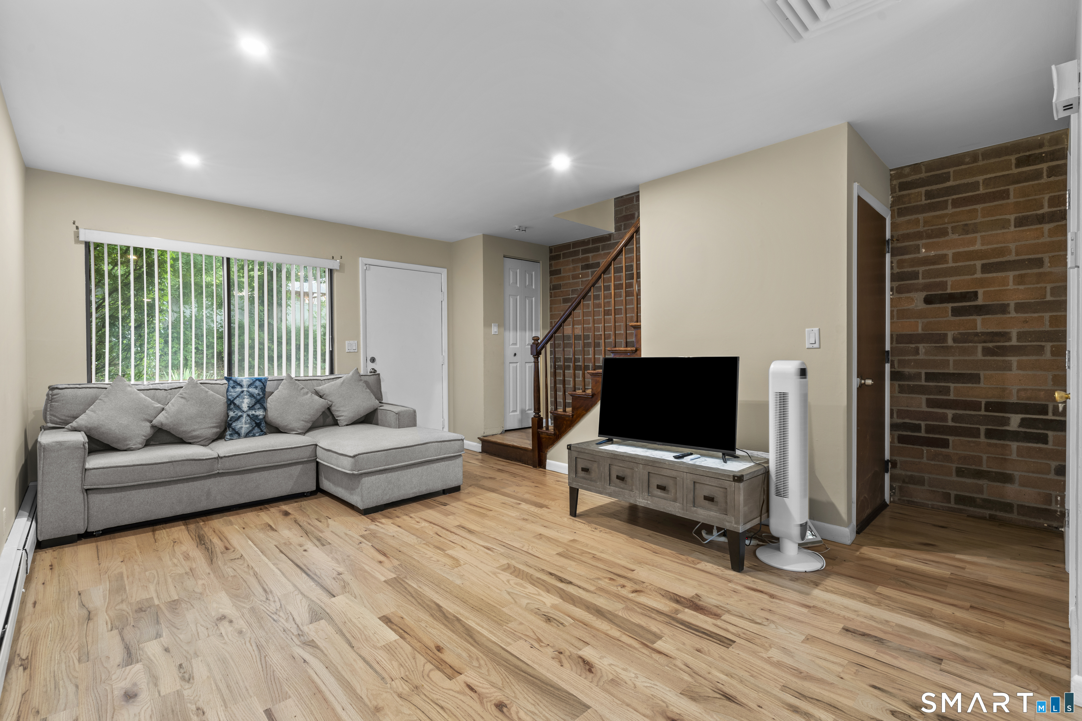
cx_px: 541
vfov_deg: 73.7
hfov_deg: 96.7
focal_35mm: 16
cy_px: 360
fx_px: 481
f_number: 9
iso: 200
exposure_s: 5
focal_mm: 16
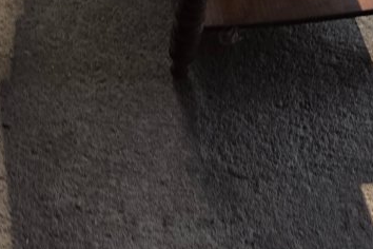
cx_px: 74
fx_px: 839
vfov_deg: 16.3
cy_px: -35
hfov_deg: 24.6
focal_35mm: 81
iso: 25
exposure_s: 1/547
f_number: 1.8
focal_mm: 5.4
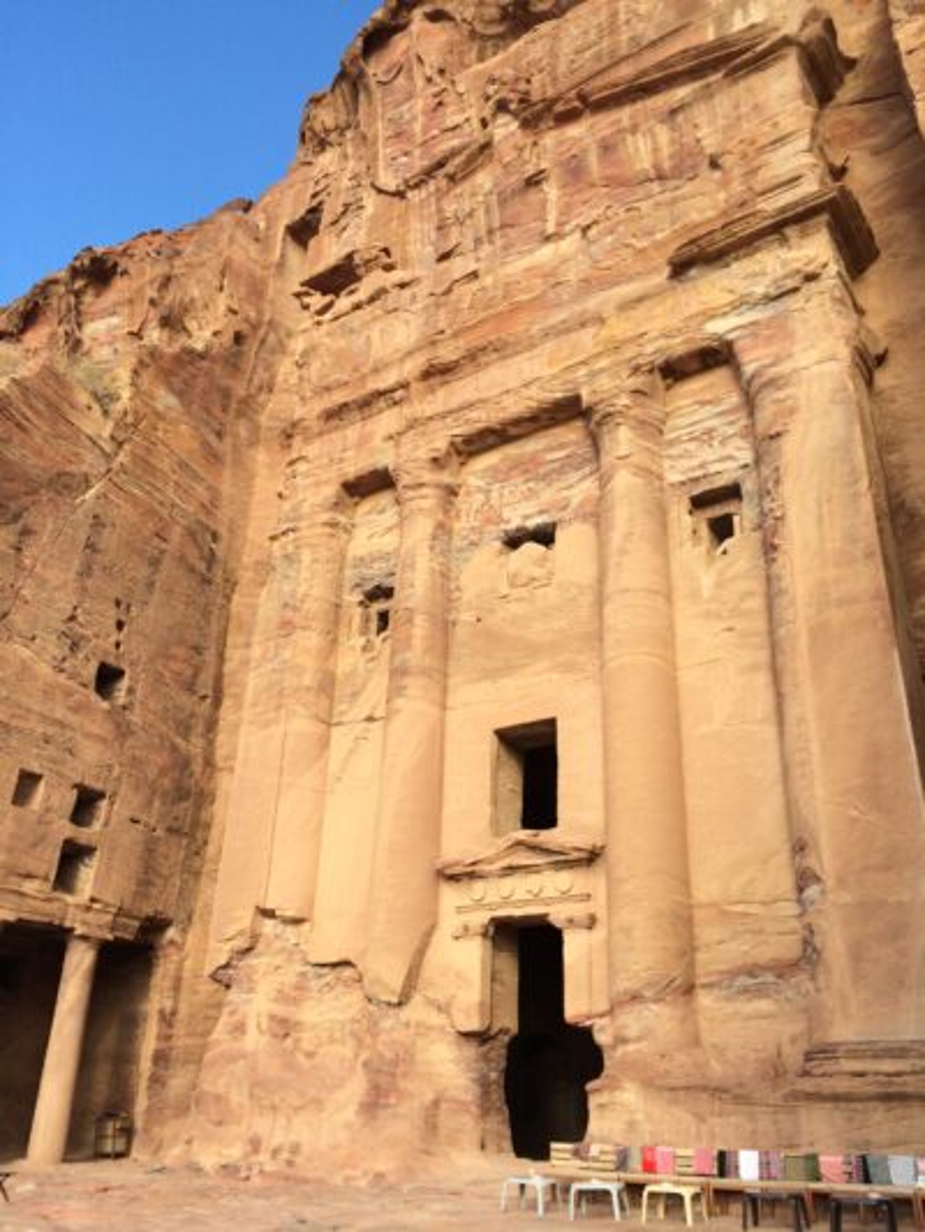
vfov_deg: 60.0
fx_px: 1068
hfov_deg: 46.8
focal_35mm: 30
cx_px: 462
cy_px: 616
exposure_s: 1/540
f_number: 2.2
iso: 32
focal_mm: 4.12
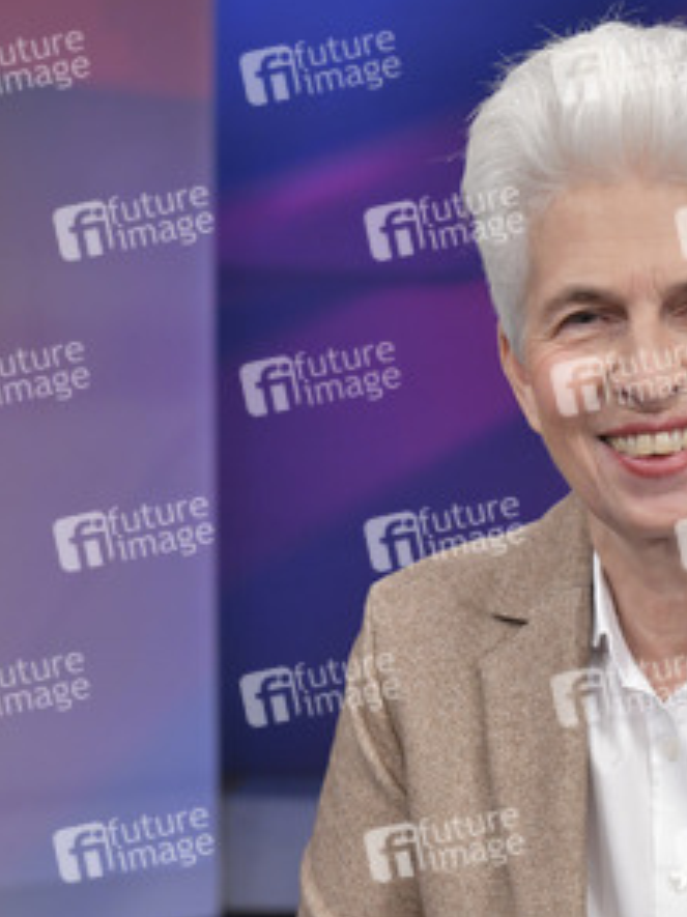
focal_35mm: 91
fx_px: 2410
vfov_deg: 21.5
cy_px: 457
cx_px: 673
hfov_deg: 15.9
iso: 2500
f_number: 6.3
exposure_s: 1/200
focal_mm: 62
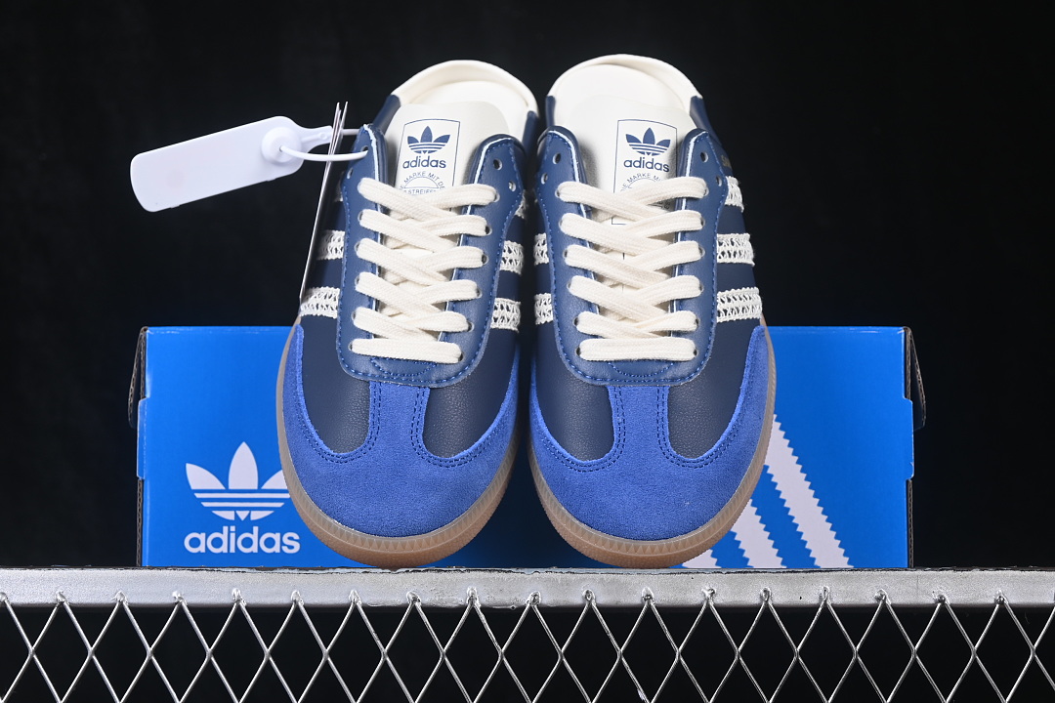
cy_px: 352
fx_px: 2198
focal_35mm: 75
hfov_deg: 27.0
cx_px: 528
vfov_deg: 18.2
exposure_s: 1/80
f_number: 7.1
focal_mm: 50
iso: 160
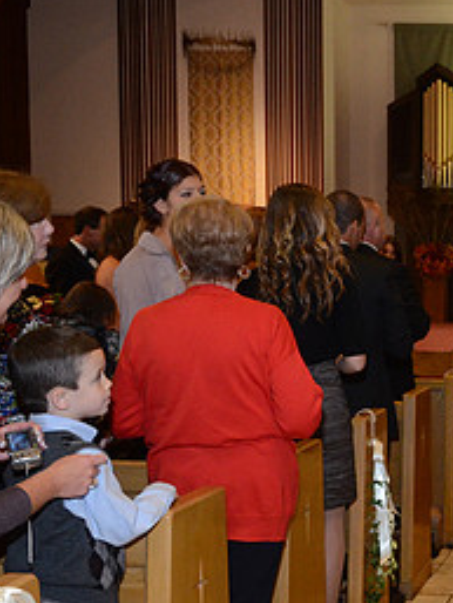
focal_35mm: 65
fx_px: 1133
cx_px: 613
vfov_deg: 29.7
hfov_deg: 20.4
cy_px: 364
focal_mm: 20
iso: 2000
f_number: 5.6
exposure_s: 1/60
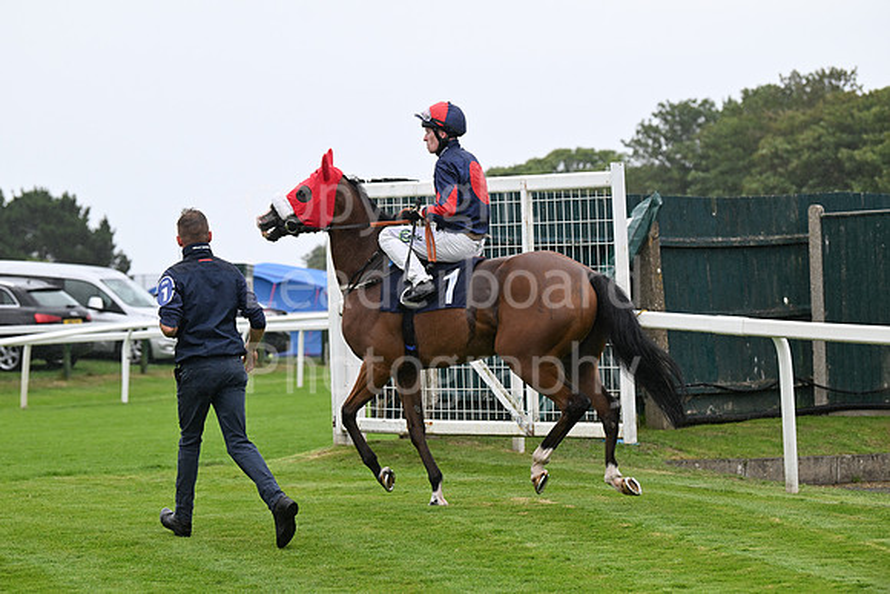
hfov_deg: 16.4
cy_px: 297
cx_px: 445
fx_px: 3091
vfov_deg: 11.0
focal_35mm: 125
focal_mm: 125
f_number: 5
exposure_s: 1/2000
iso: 1000
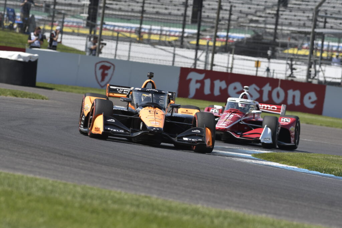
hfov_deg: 4.6
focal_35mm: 450
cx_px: 171
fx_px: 4275
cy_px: 114
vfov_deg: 3.1
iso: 250
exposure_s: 1/2000
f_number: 5.6
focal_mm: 300
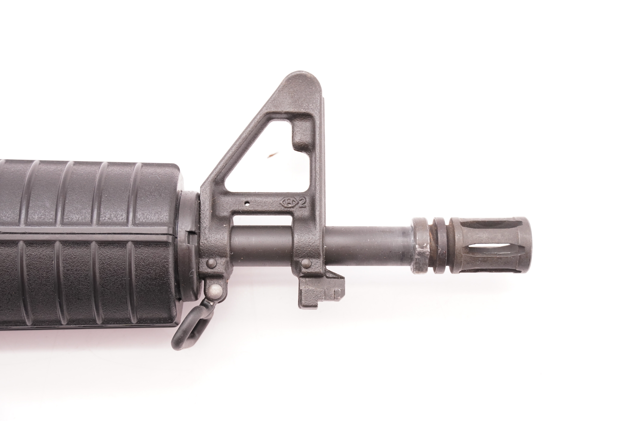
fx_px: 1131
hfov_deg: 31.2
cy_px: 210
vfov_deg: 21.1
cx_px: 316
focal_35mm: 64
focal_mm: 43
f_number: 5.6
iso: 1000
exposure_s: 1/125
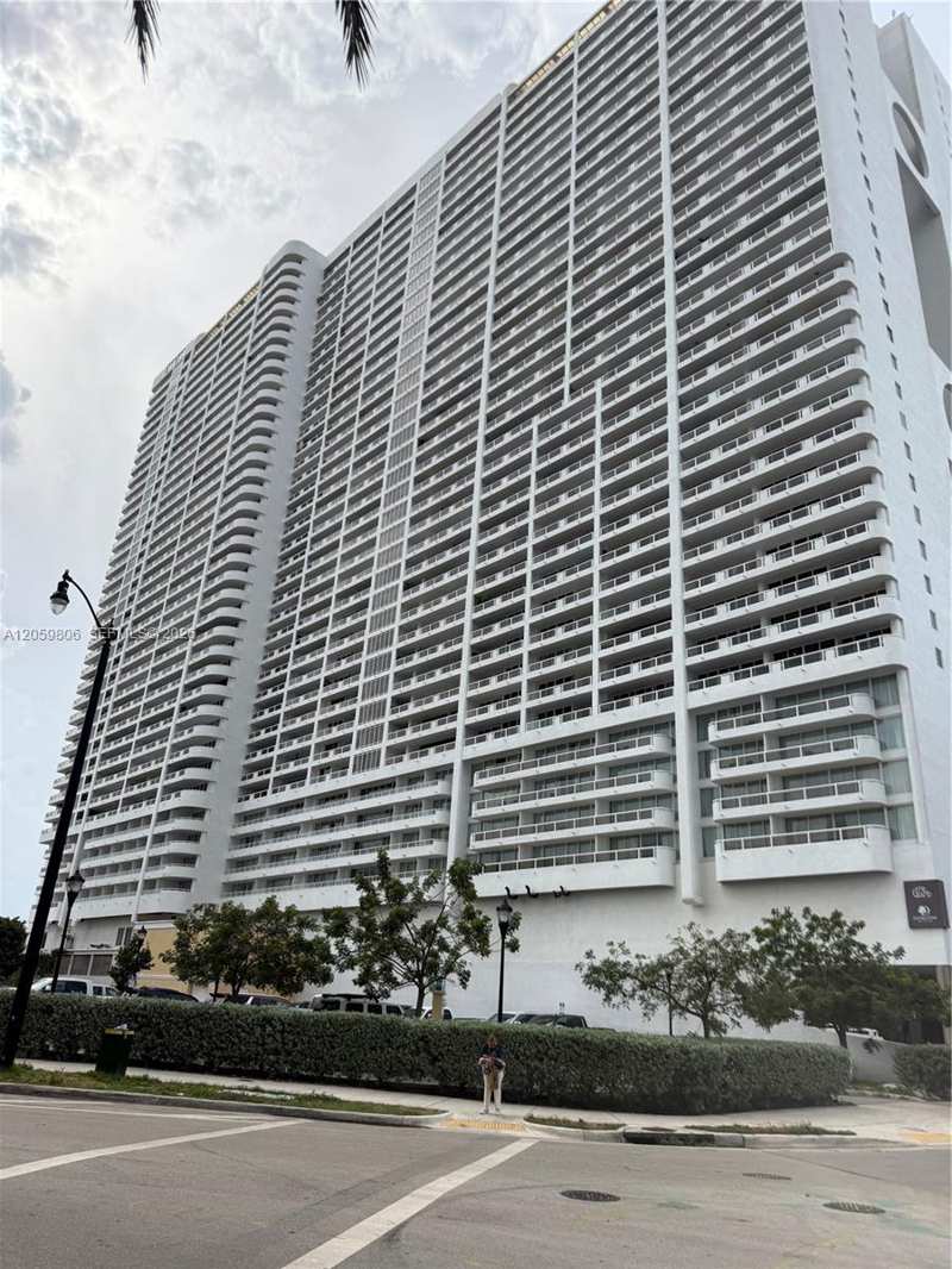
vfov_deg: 71.6
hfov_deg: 56.8
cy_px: 634
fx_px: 880
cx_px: 476
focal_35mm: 24
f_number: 1.78
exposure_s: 1/5714
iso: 100
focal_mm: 6.76
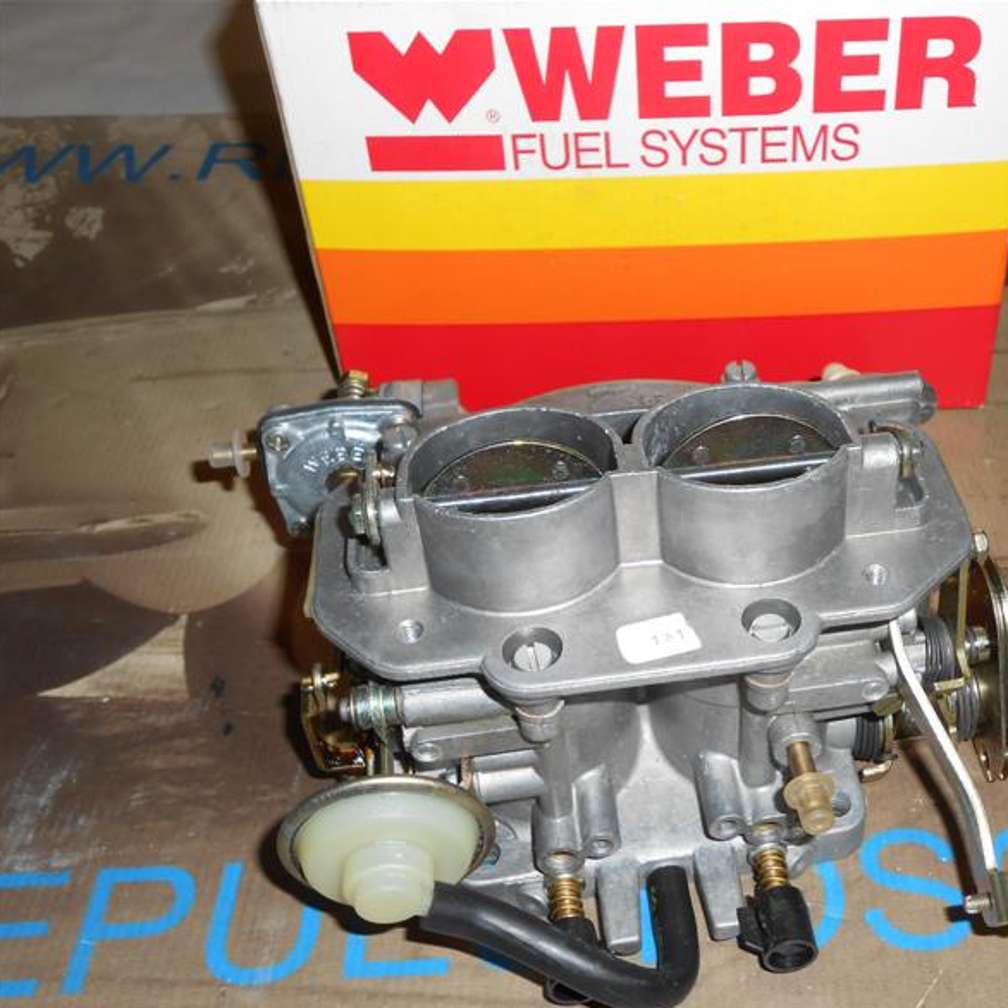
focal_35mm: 41
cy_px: 514
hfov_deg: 40.4
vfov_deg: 40.9
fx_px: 1351
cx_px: 681
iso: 80
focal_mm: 6
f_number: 3.9
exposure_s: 1/30
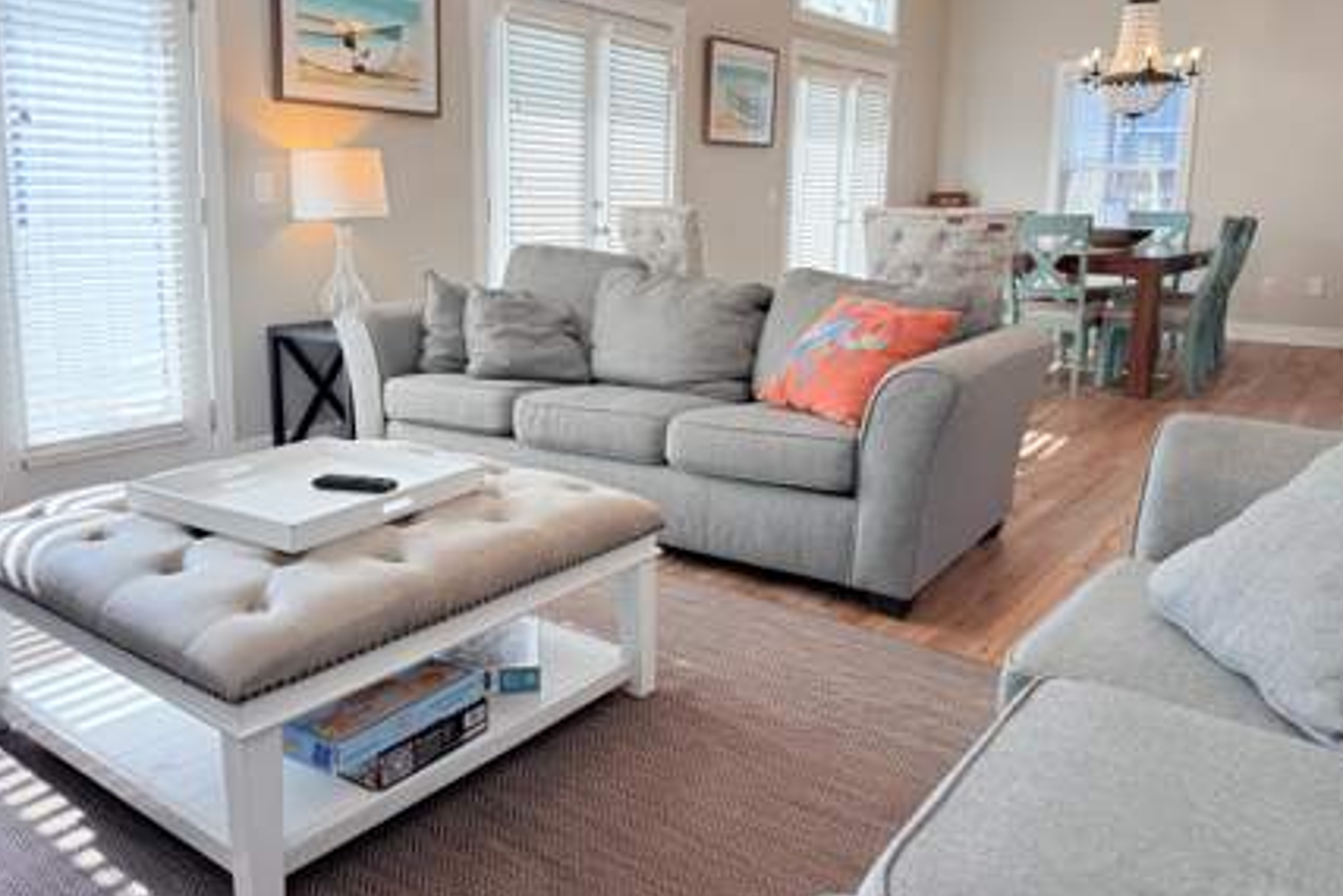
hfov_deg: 65.4
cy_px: 360
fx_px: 1045
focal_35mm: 28
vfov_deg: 46.2
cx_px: 635
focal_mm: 6.76
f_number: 1.78
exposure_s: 1/293
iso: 100
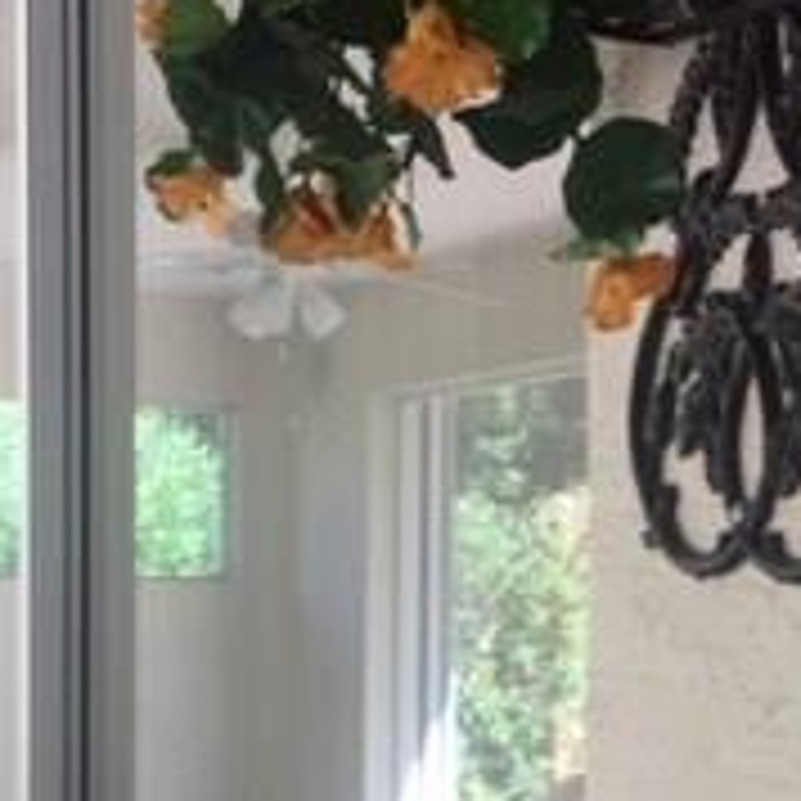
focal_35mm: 92
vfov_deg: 18.5
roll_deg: -2.5
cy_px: 738
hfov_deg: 18.6
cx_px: 711
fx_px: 2409
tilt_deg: -4.2
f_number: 2.2
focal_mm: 4.15
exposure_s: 1/40
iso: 32
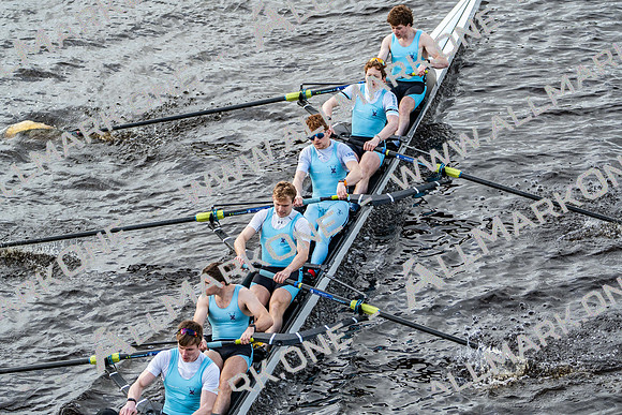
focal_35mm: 214
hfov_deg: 9.6
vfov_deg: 6.4
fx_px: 3698
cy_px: 208
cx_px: 311
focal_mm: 214
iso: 1000
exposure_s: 1/1250
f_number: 5.6
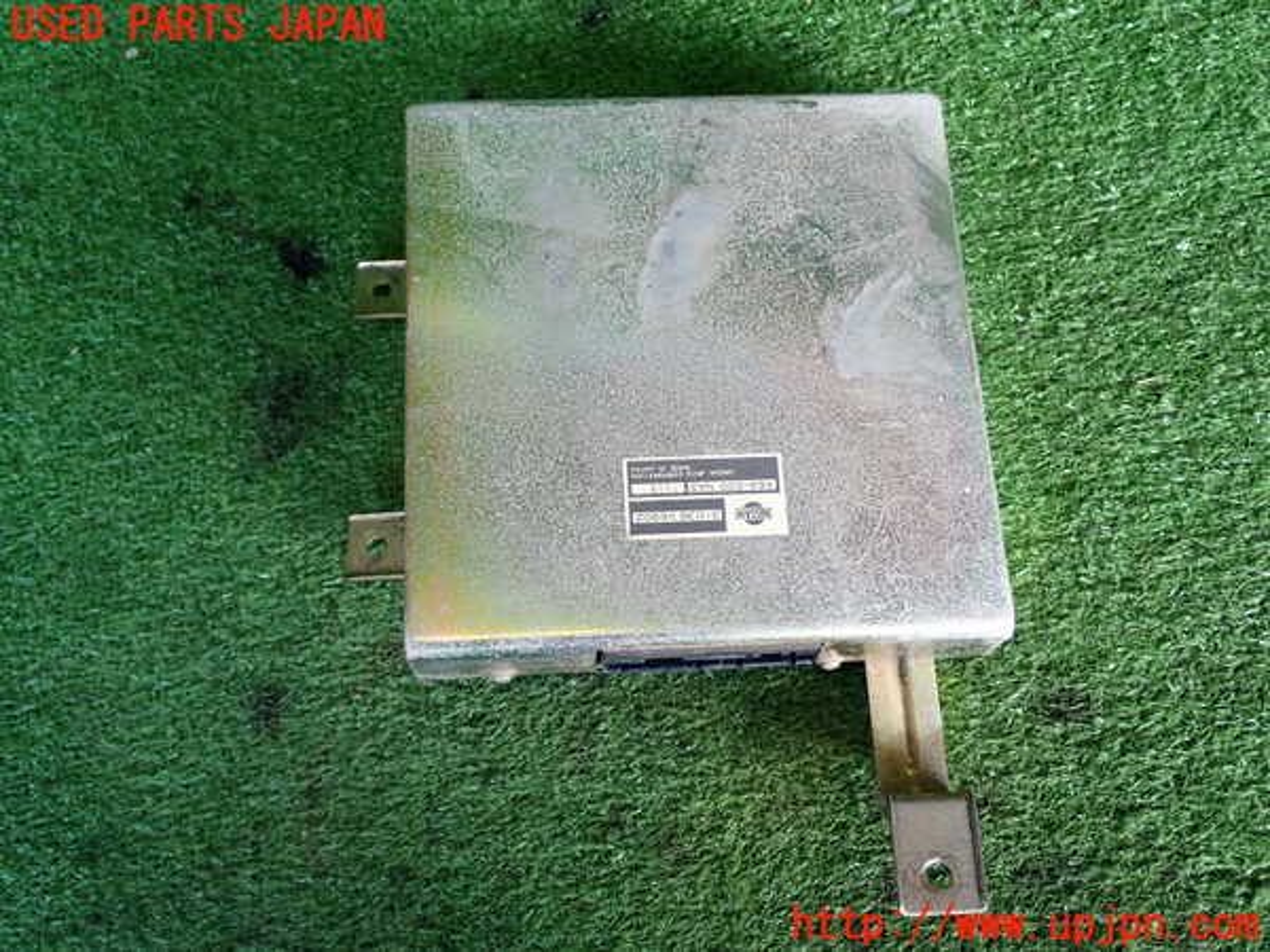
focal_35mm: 38
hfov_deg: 49.0
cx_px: 635
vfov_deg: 37.7
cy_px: 476
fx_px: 1394
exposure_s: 1/50
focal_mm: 6.83
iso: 200
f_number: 2.7
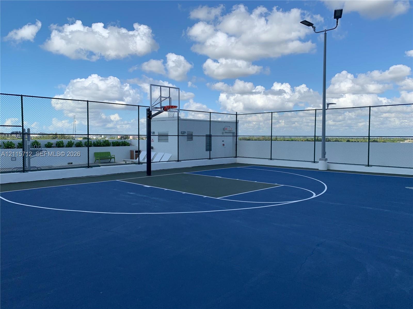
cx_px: 206
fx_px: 310
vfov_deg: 53.1
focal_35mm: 26
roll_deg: -0.5
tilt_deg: -2.4
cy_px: 154
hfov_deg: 67.3
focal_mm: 4.25
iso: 25
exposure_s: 1/2257
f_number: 1.8
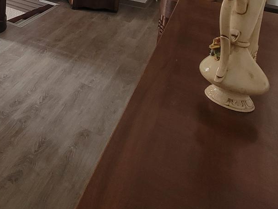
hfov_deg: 36.8
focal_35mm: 37
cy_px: -62
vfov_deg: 30.5
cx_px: -65
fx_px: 297
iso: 125
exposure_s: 1/60
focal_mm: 2.2
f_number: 2.2
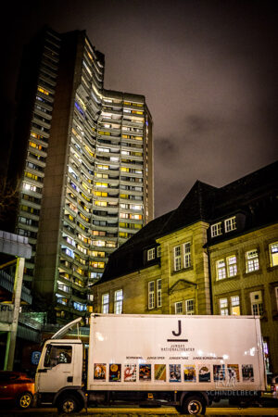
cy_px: 208
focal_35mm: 35
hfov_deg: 37.9
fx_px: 405
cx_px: 139
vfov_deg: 54.4
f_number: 1.4
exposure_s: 1/30
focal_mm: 35
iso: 800
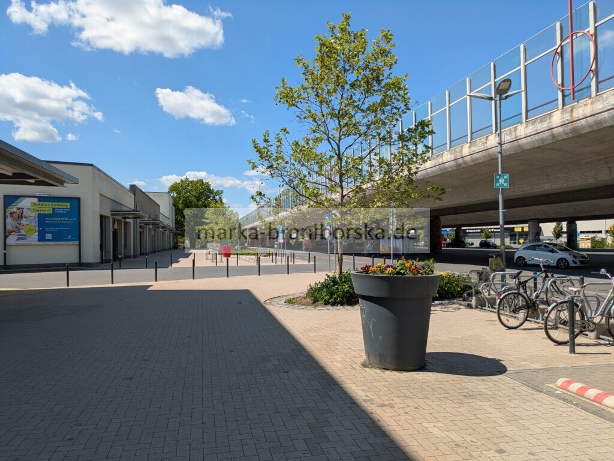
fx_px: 444
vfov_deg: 54.9
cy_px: 230
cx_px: 307
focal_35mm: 25
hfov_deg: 69.4
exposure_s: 1/2222
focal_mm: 5.43
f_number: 1.89
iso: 49
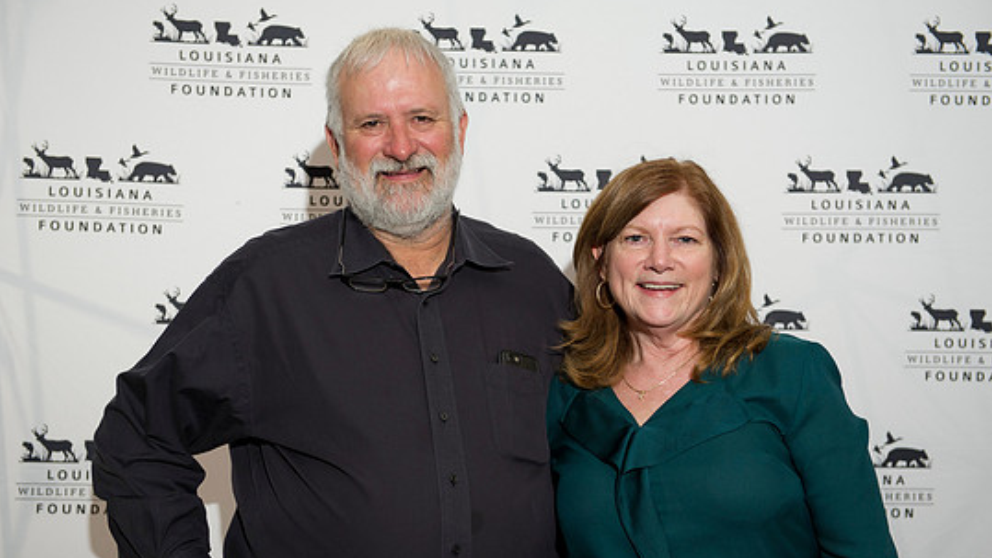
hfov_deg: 33.8
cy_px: 348
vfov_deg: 19.4
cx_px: 504
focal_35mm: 62
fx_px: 1631
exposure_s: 1/125
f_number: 3.5
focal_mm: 55
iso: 800
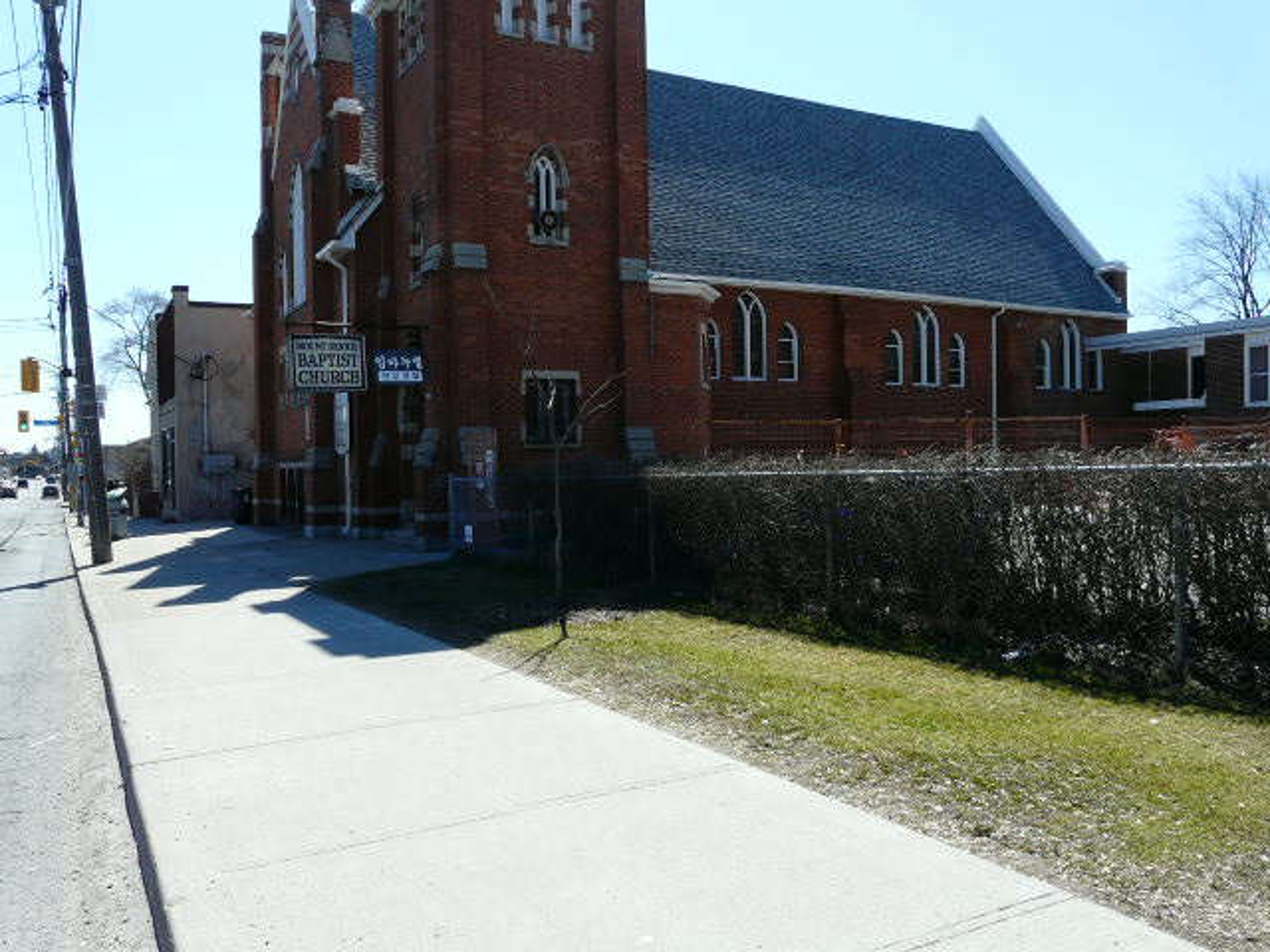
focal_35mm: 28
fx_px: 1027
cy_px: 476
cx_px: 635
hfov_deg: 63.4
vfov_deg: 49.7
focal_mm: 4.6
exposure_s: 1/320
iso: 100
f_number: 5.6
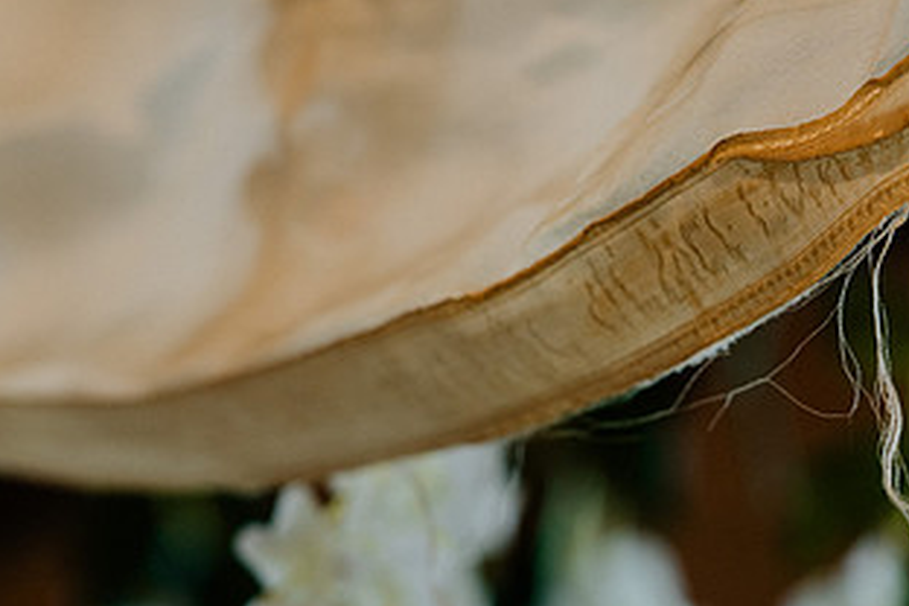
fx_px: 4923
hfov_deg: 10.5
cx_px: 676
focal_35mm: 195
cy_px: 271
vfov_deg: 7.0
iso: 1600
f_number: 3.2
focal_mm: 105
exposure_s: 1/500
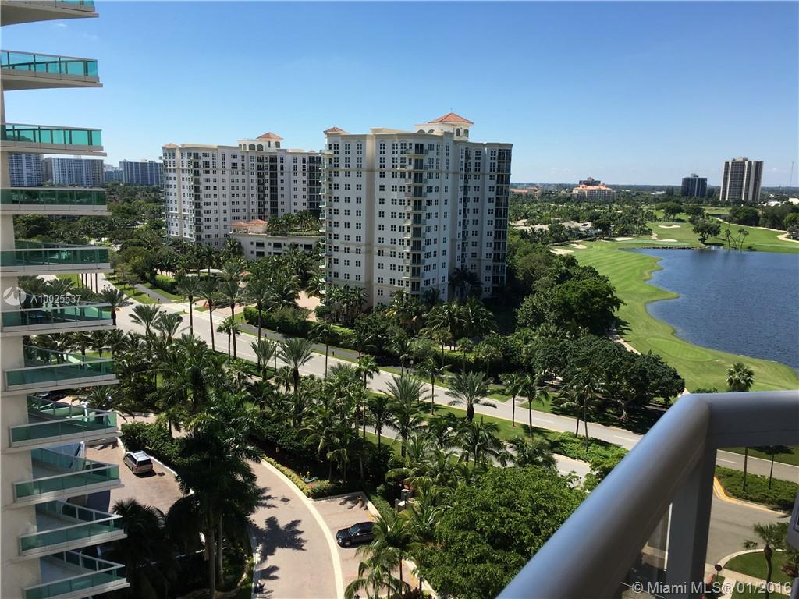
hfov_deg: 61.7
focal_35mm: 29
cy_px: 300
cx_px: 400
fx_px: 669
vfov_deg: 48.2
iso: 25
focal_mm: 4.15
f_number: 2.2
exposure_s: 1/1538
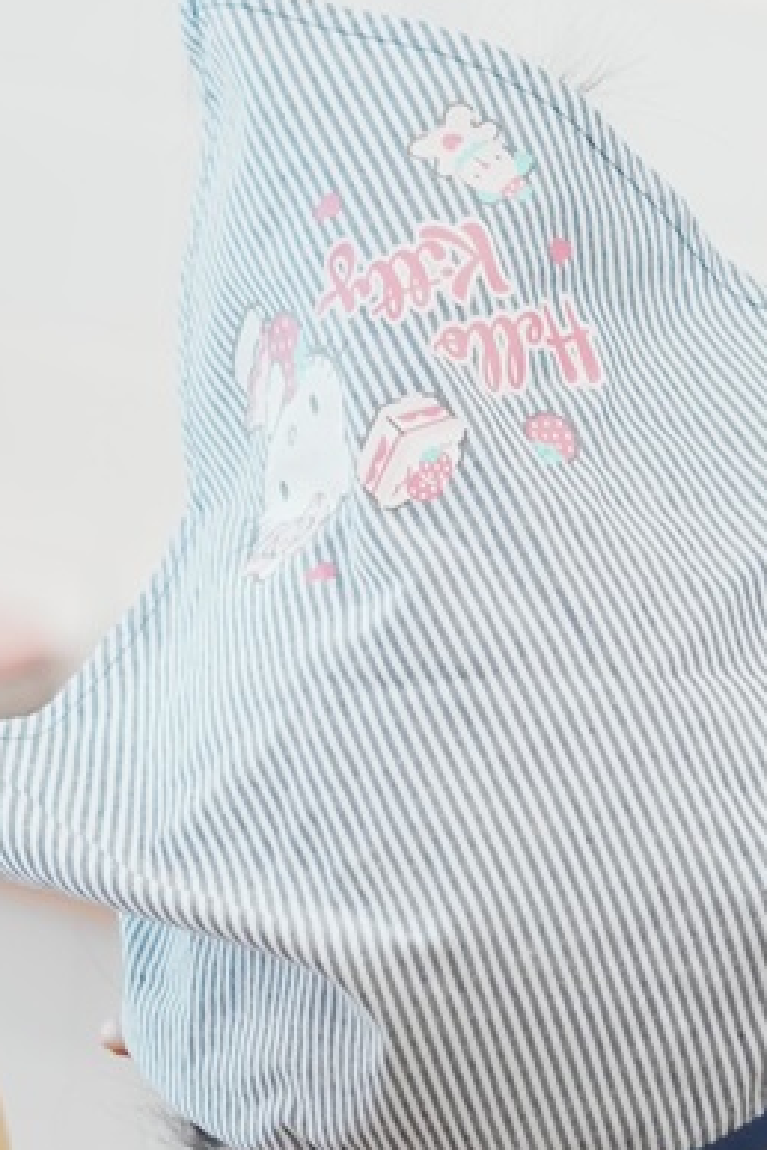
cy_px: 1685
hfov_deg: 6.3
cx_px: 384
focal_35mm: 218
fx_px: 6972
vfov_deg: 9.2
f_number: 3.5
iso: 1000
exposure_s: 1/60
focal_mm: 56.3
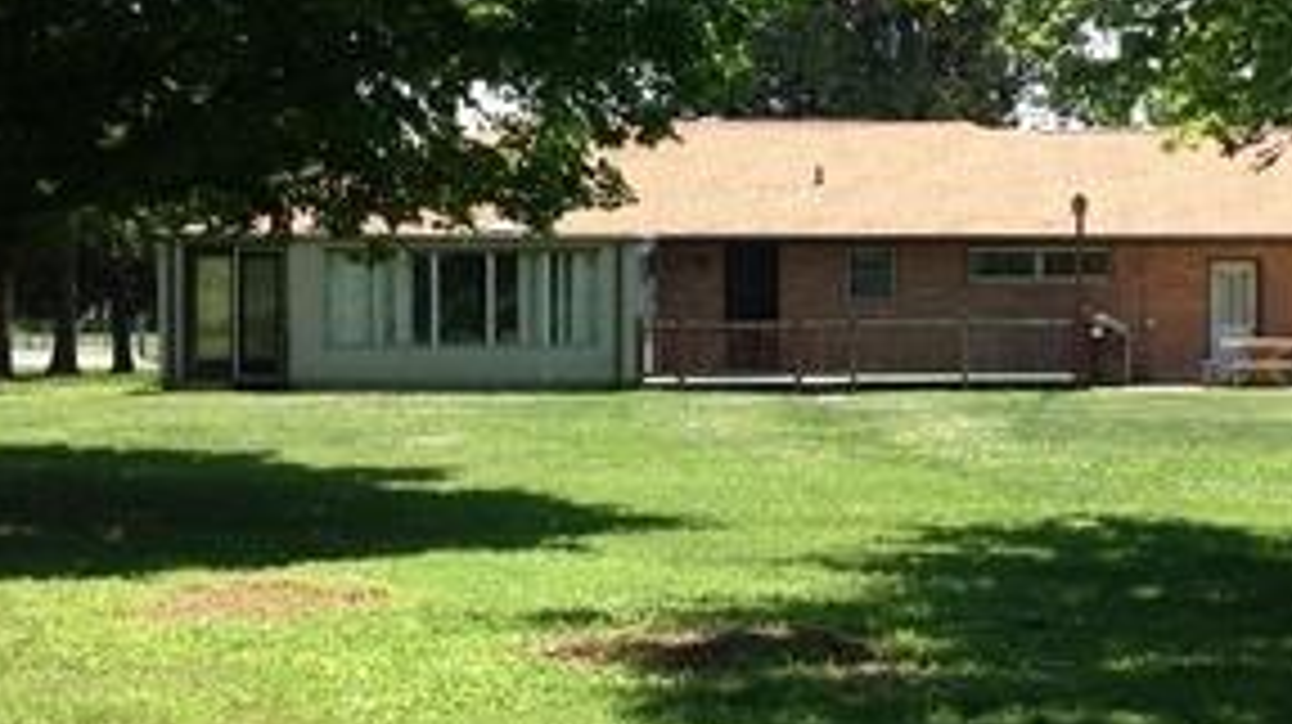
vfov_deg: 14.2
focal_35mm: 85
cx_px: 968
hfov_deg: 24.8
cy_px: 387
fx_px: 2910
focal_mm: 4.28
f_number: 2.4
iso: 50
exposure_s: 1/540
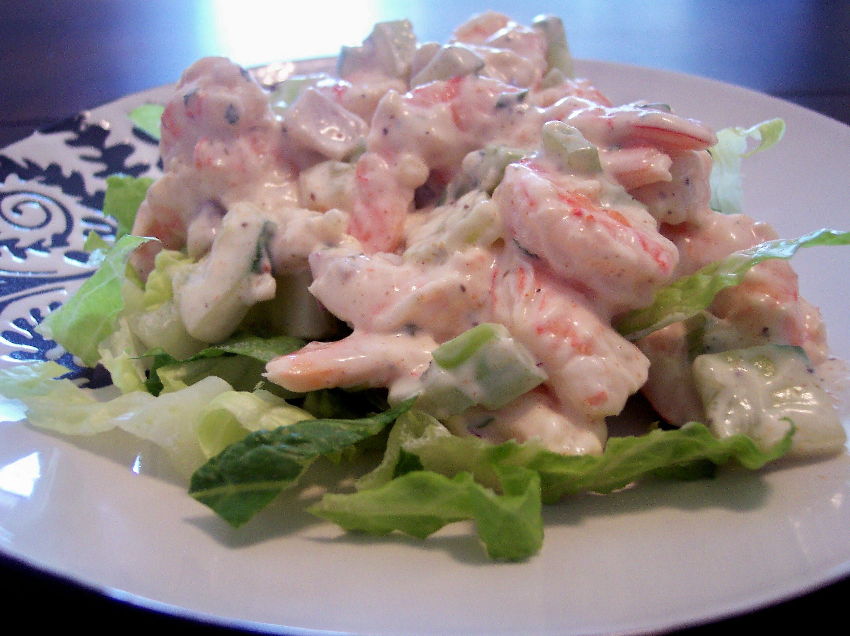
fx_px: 957
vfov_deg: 36.8
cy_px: 317
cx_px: 418
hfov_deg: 47.9
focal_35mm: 39
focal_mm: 8
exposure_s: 1/15
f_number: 2.8
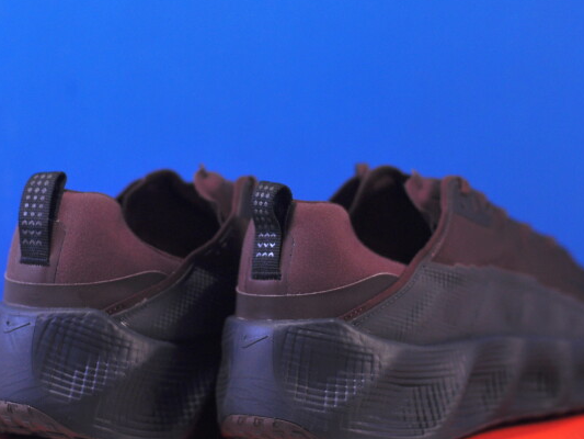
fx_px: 1822
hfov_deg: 18.2
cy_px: 187
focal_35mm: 108
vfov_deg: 13.7
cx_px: 291
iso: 250
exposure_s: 1/320
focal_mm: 50
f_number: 2.5
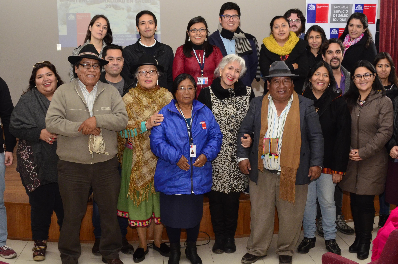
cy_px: 132
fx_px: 364
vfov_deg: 39.8
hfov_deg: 57.3
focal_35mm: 33
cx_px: 199
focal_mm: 22
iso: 1600
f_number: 5.6
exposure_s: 1/125
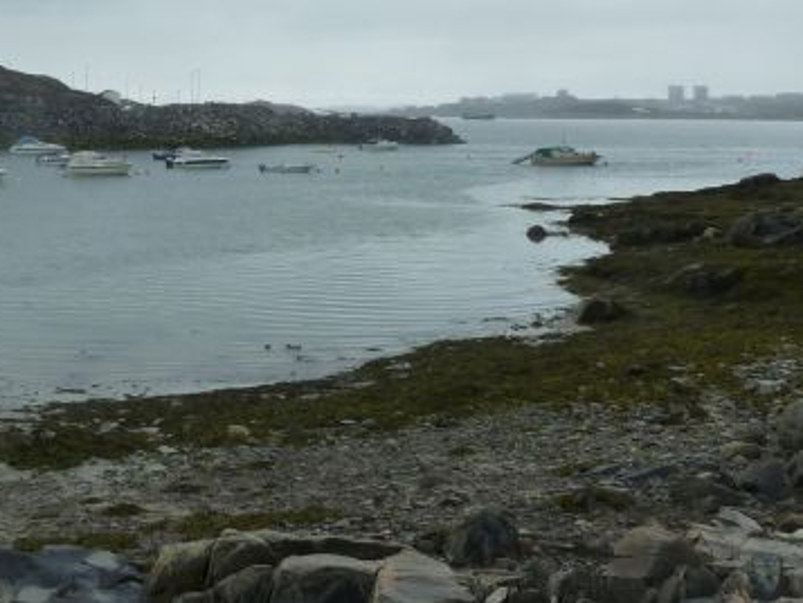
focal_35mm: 56
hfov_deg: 33.1
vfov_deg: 25.3
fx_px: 1299
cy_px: 63
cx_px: 128
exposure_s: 1/500
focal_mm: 4.1
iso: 125
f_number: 5.6
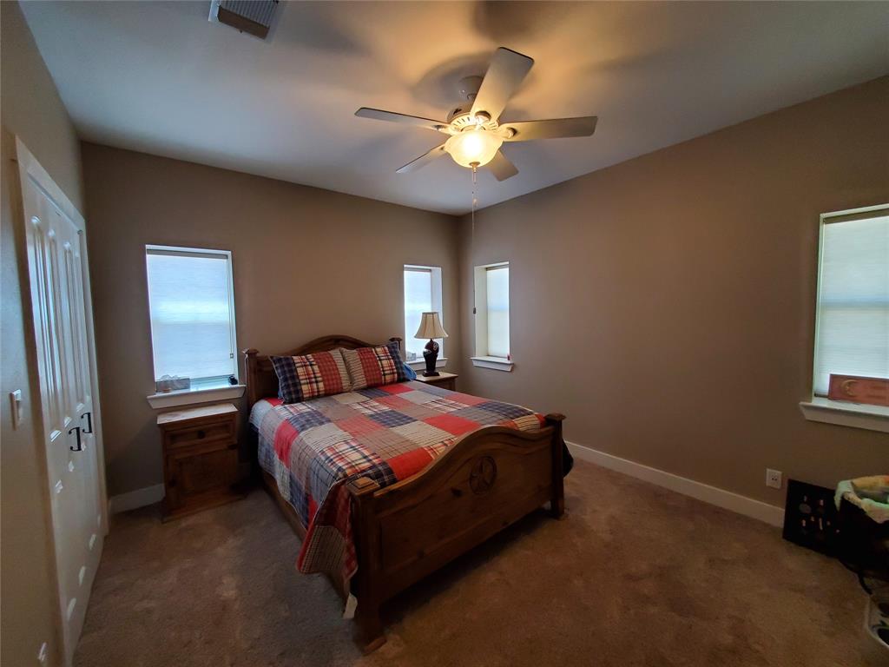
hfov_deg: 106.2
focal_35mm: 13
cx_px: 444
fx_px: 334
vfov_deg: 89.9
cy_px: 334
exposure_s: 1/60
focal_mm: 1.8
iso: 250
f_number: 2.2
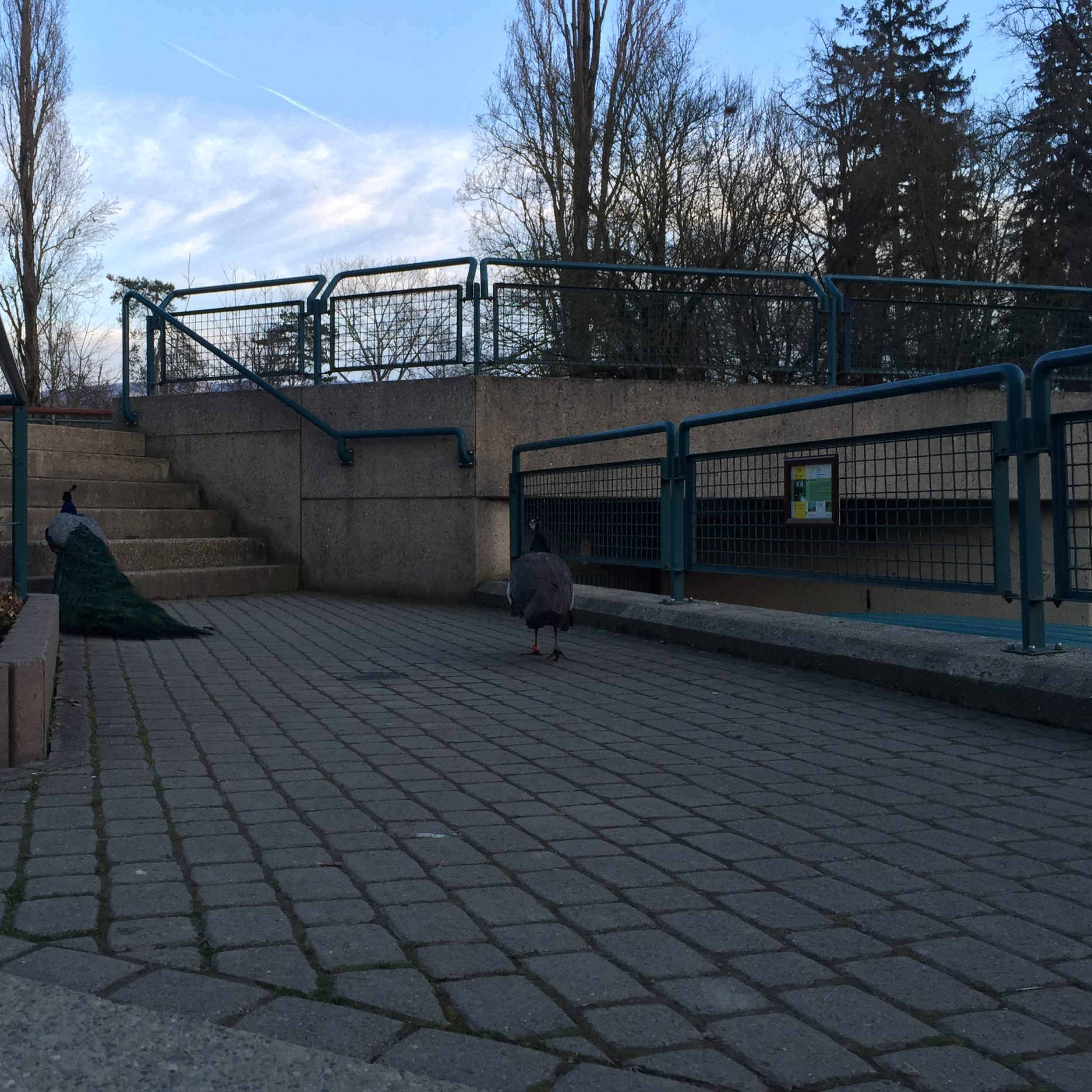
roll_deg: +0.2
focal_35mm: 35
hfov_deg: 46.9
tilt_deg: +0.1
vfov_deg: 47.2
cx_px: 420
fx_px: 1249
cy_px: 534
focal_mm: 4.15
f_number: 2.2
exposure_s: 1/120
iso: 40
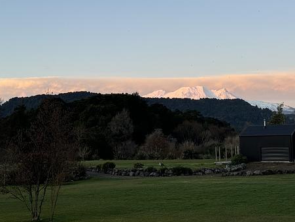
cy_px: 75
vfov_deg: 22.2
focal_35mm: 66
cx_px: 188
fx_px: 564
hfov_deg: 29.2
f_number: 1.78
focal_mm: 6.76
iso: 50
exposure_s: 1/191
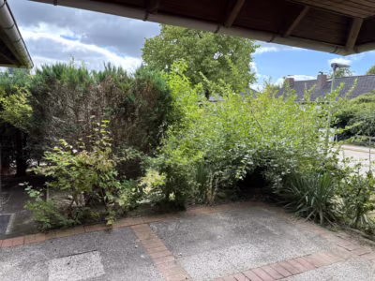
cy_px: 140
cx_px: 188
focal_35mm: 26
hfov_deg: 67.3
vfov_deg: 53.1
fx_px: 282
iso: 50
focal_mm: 5.96
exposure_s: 1/531
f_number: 1.6
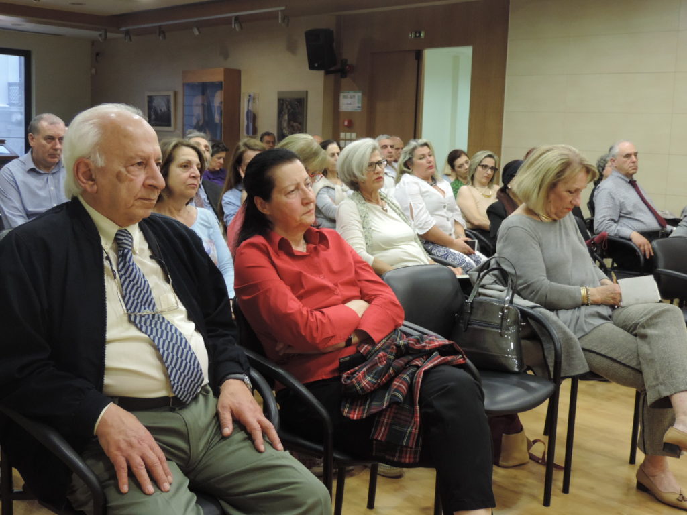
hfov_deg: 43.9
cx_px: 344
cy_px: 258
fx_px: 853
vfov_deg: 33.6
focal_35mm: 43
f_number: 3.4
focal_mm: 7.6
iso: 400
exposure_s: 1/15
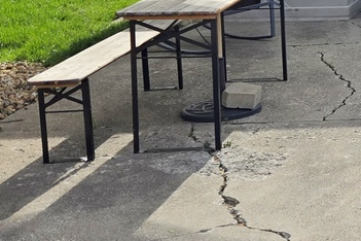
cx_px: 558
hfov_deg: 18.2
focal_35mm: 98
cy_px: -27
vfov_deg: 13.7
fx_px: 983
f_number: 1.8
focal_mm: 5.4
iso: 32
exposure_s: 1/2921
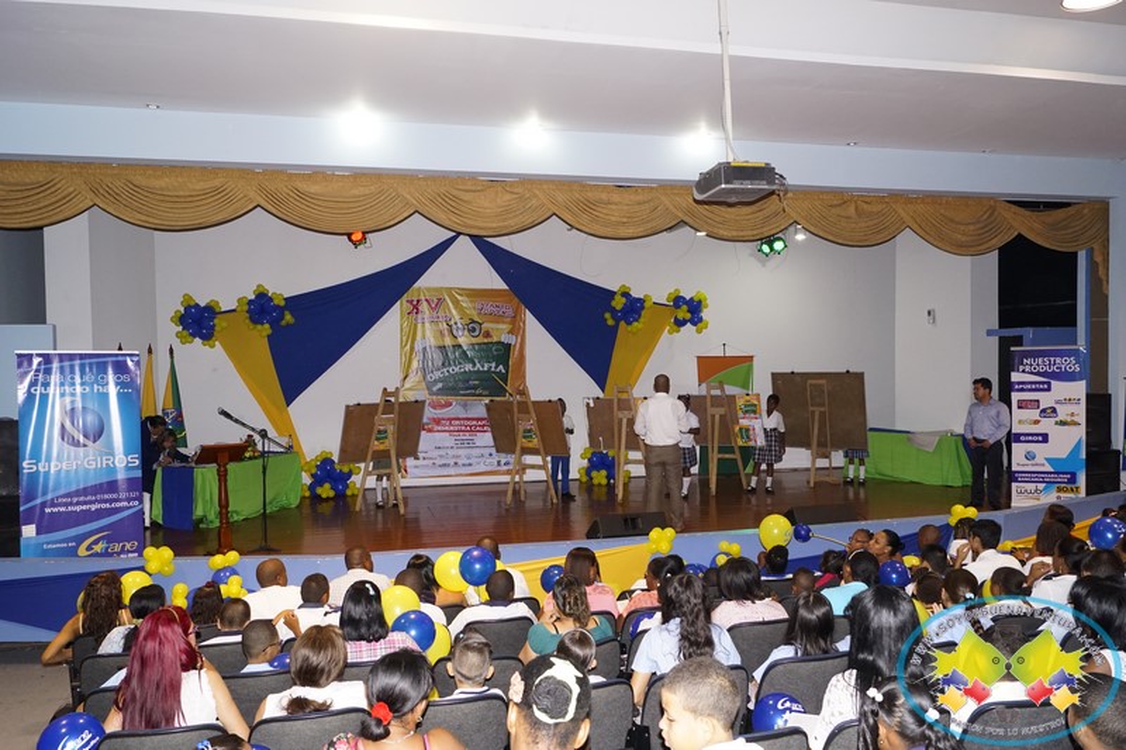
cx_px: 563
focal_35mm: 27
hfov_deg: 67.4
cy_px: 375
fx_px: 844
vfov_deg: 47.9
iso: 1250
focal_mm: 18
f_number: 5.6
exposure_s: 1/60
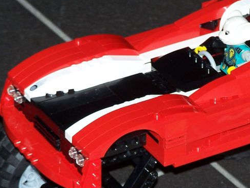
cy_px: 146
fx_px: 2115
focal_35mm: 293
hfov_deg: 6.8
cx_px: 209
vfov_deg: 5.1
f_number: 3.2
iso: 80
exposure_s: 1/125
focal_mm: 23.1
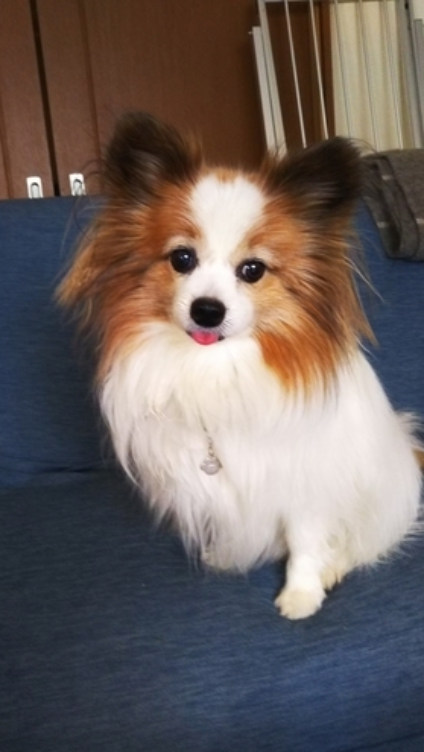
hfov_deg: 35.6
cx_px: 177
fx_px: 659
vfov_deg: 59.5
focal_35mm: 33
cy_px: 378
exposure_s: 1/30
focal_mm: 4
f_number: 2.2
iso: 200
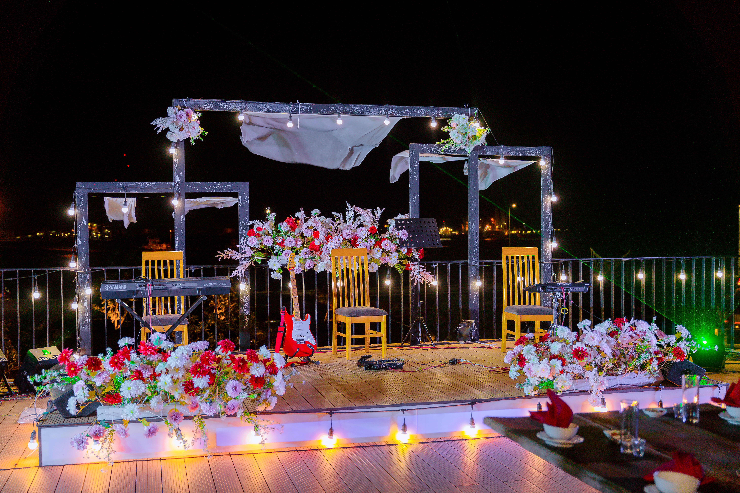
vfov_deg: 32.9
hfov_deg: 47.7
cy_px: 246
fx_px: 837
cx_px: 370
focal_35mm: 41
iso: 800
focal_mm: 40.7
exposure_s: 1/125
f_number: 3.2
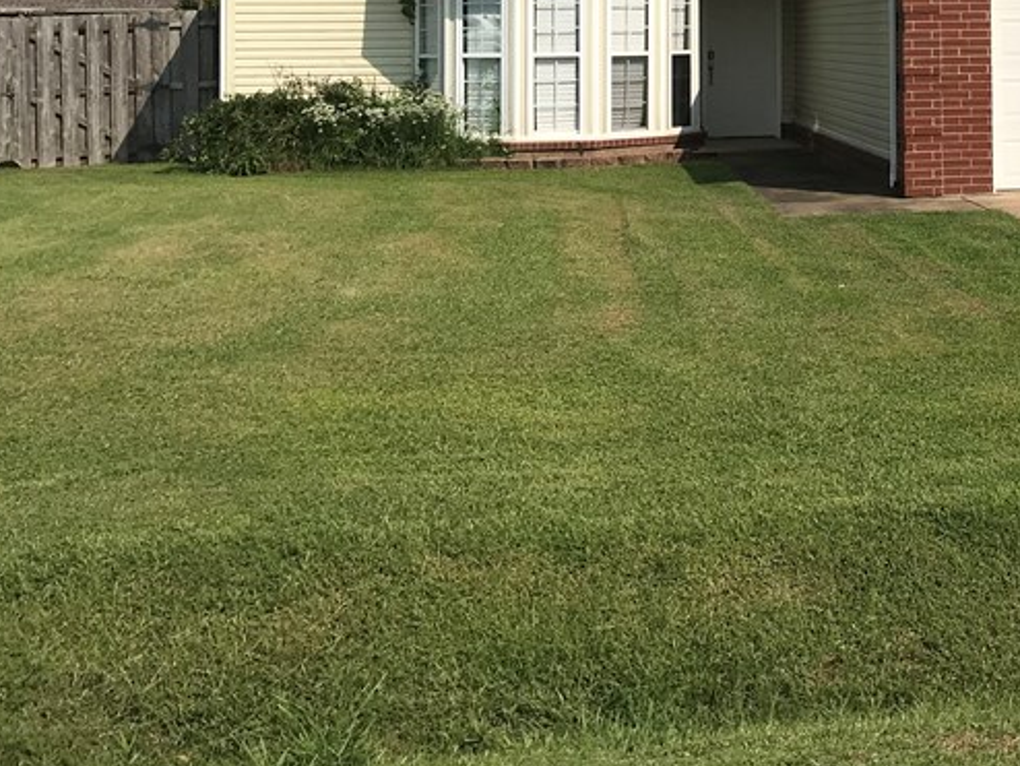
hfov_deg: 31.6
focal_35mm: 58
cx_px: 929
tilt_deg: -0.2
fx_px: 1710
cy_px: -8
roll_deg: +0.0
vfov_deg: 24.1
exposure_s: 1/4808
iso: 20
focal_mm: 3.99
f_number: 1.8
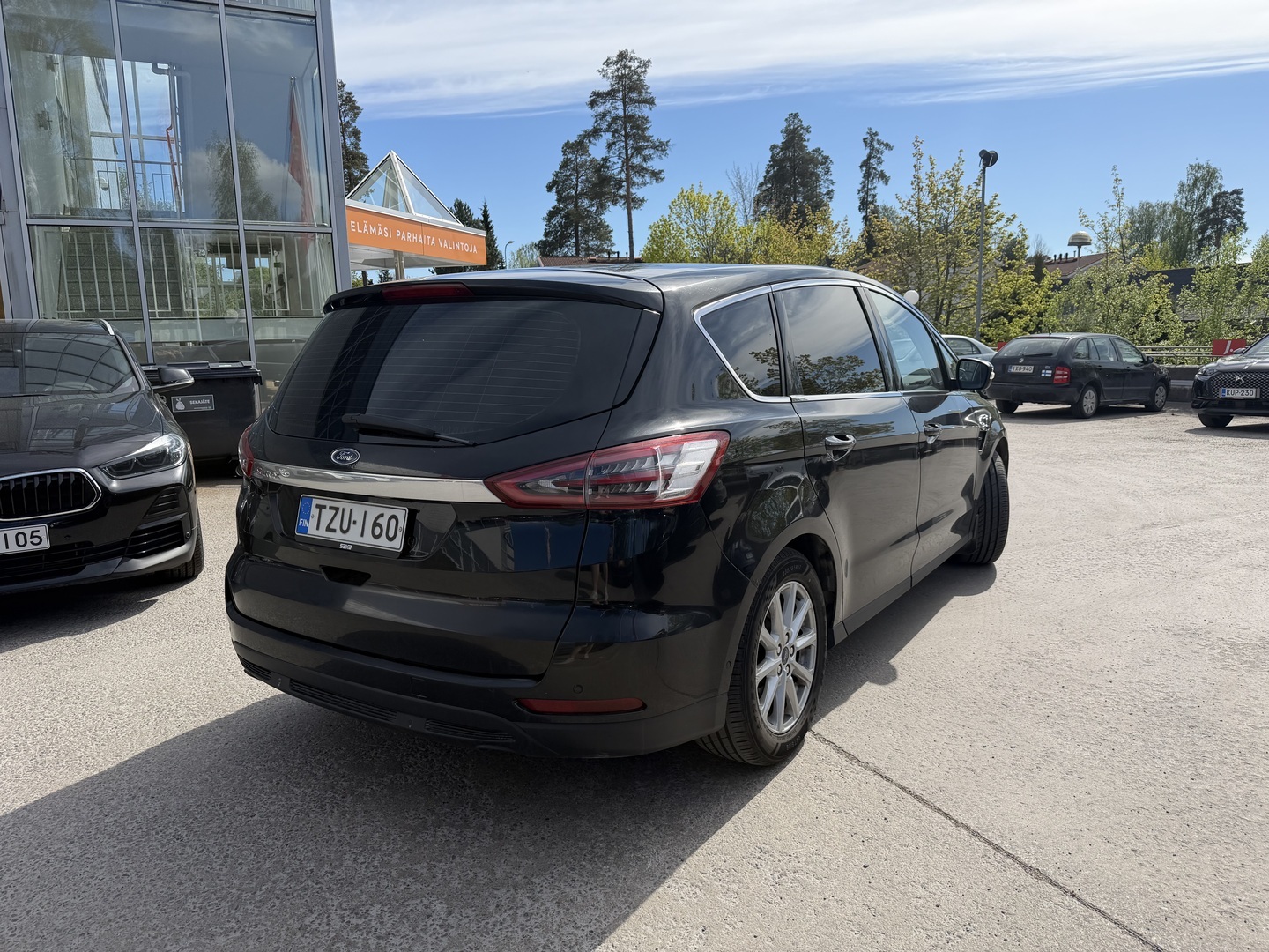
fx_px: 880
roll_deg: +2.1
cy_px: 476
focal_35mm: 24
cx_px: 634
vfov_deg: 56.8
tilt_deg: -7.9
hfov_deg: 71.6
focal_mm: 6.76
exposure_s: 1/4673
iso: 80
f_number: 1.78
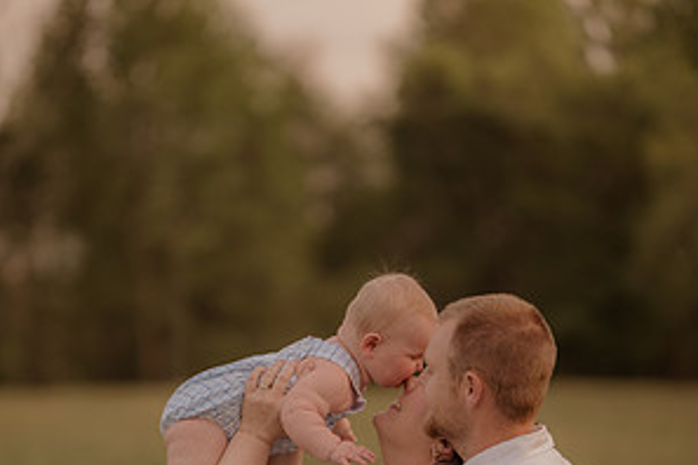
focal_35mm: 129
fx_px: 2501
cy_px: 481
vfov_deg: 10.5
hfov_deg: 15.9
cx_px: 350
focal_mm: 85
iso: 160
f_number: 1.4
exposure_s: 1/800
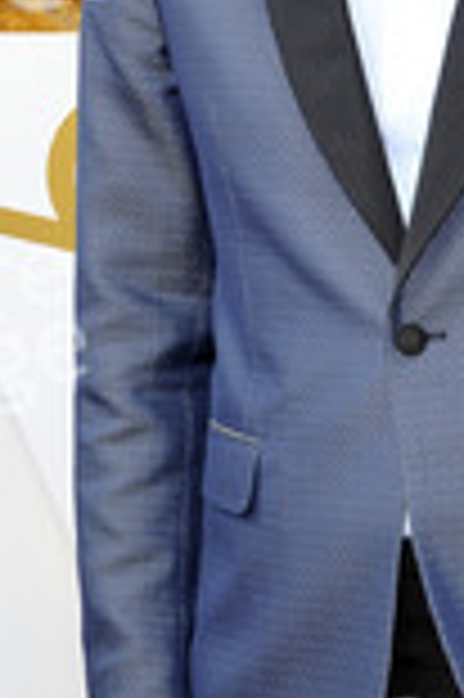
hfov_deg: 5.1
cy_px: 131
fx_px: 5251
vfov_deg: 7.6
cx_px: 349
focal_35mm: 271
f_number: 6.3
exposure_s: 1/250
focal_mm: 105
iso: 1000
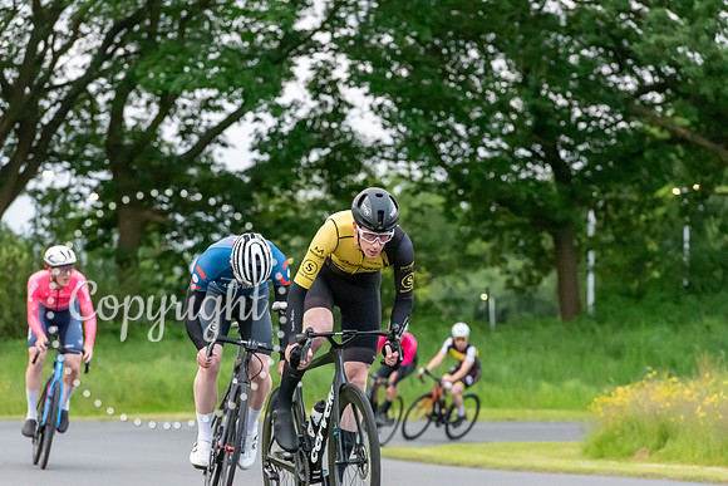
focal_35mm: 190
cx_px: 364
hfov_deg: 10.8
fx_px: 3843
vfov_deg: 7.2
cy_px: 243
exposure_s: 1/800
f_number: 6.3
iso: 12800
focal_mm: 190
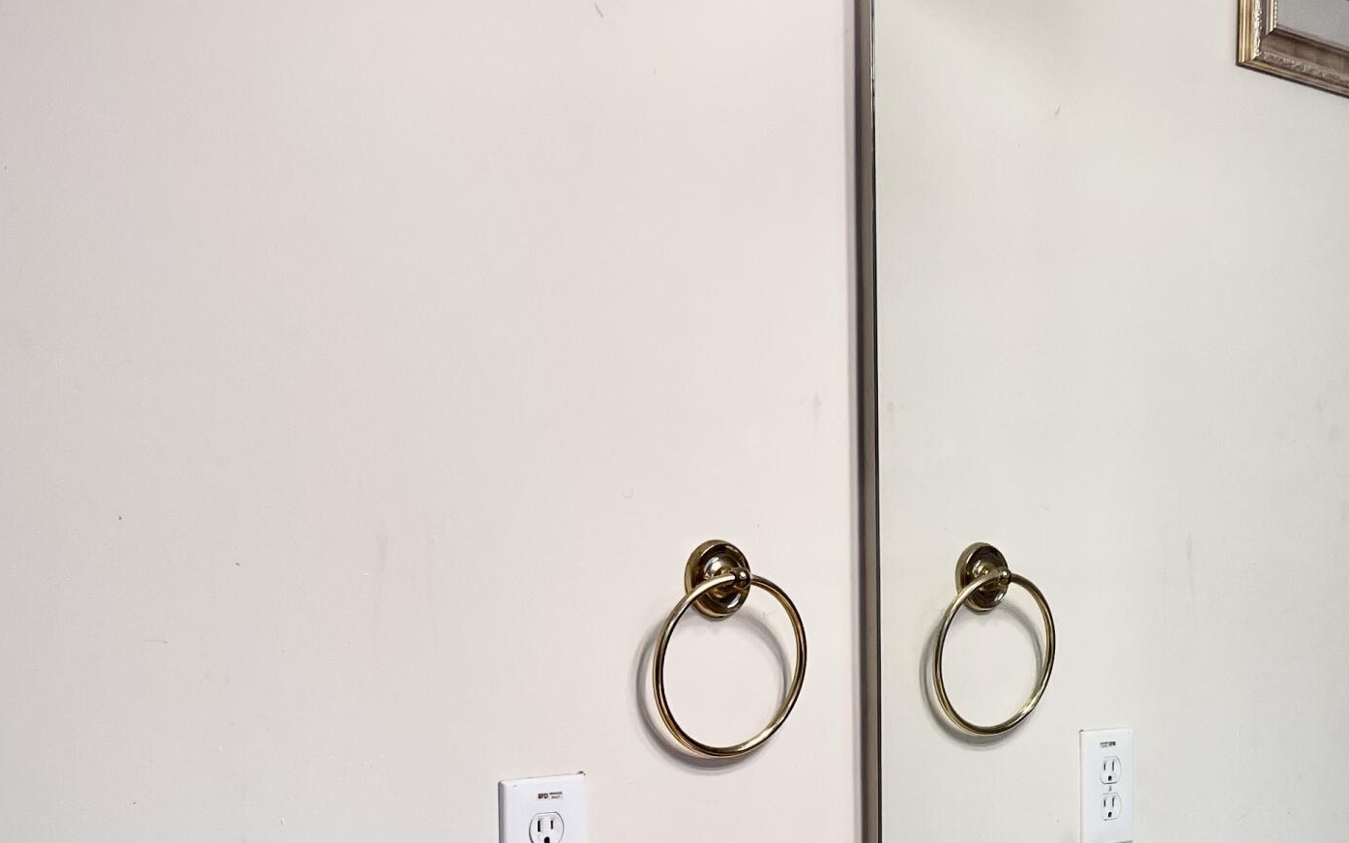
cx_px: 1089
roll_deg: +0.6
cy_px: 666
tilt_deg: -4.1
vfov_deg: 22.5
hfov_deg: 34.5
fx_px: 2096
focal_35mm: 57
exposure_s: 1/120
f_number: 1.6
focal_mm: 5.1
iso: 100
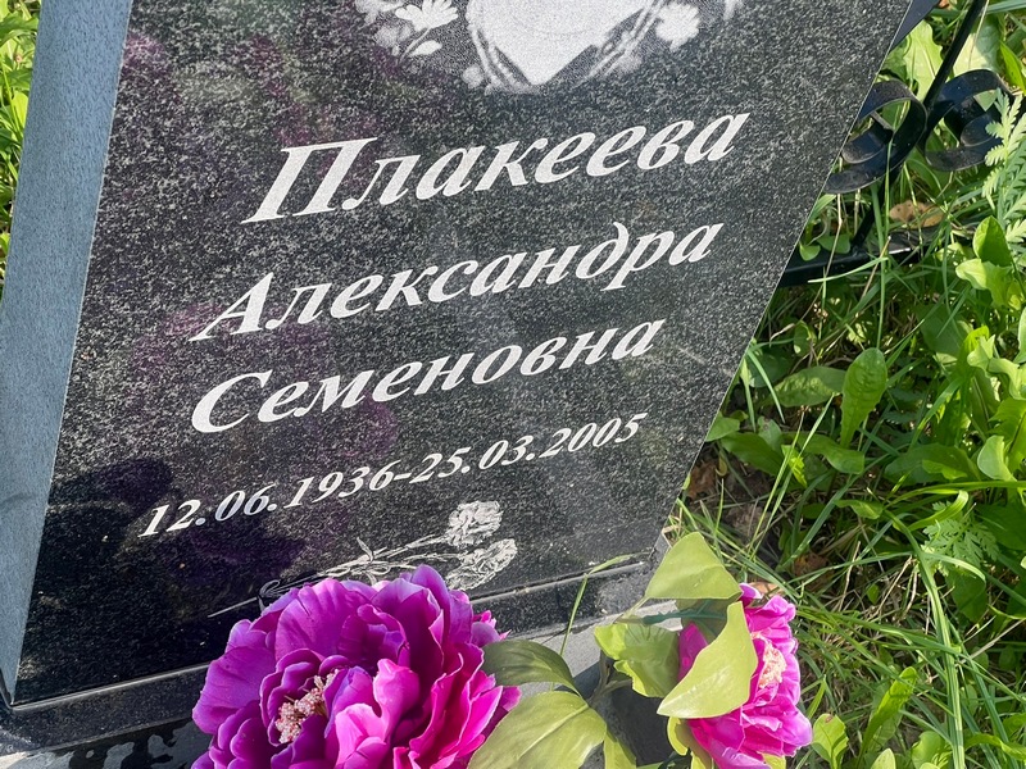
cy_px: 384
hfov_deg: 25.3
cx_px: 513
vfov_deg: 19.1
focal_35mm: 77
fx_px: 2282
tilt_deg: -45.5
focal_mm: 9
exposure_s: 1/115
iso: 32
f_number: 2.8
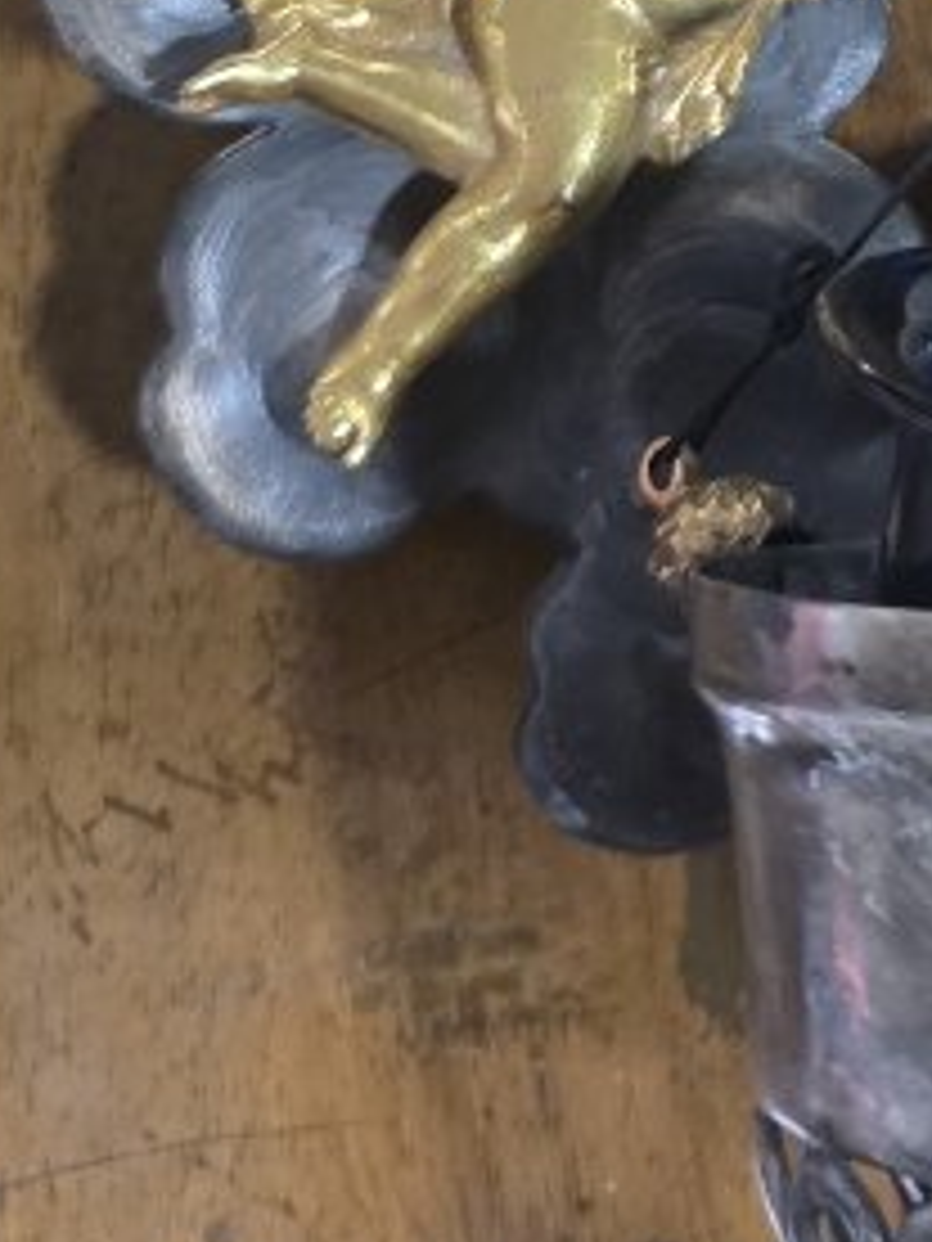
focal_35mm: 100
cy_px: -464
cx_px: 1382
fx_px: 3590
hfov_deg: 13.9
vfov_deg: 18.1
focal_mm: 6.3
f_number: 1.7
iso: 400
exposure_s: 1/100
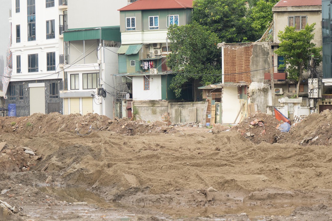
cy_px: 111
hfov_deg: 13.7
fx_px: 1383
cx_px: 172
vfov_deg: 9.1
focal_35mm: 150
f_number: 2.8
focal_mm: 79
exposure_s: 1/1250
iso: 320
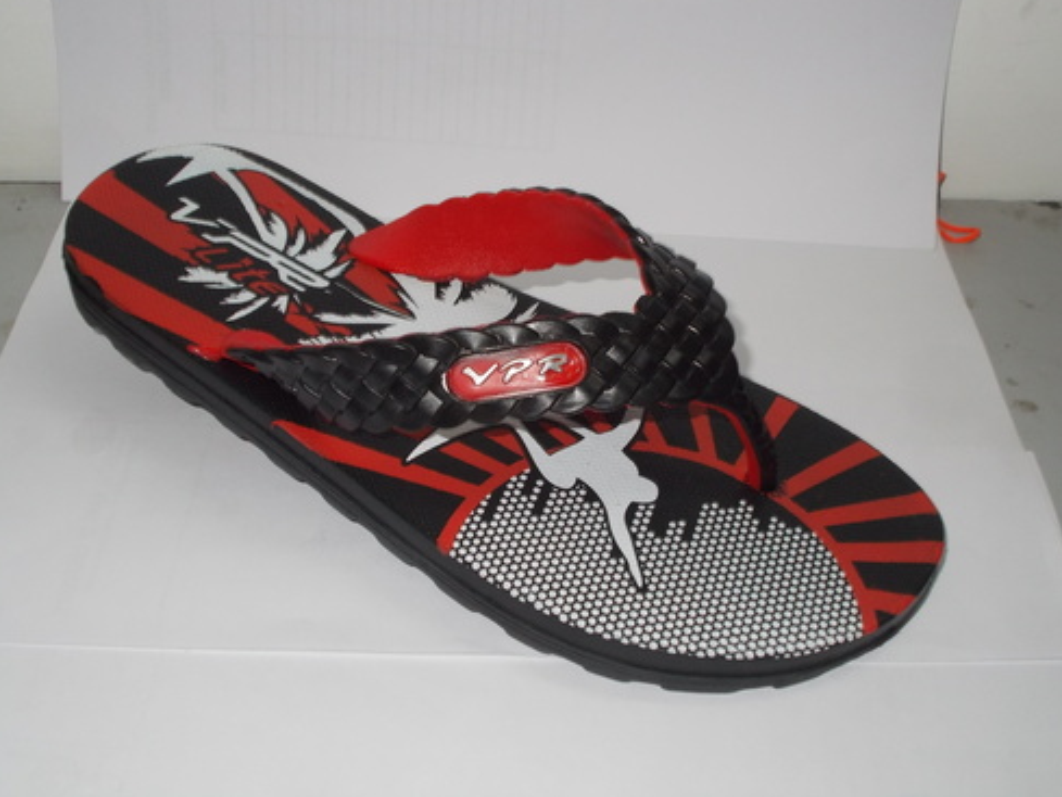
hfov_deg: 42.1
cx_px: 536
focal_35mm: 45
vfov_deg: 32.2
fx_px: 1381
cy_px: 392
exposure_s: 1/30
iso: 200
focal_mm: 7.9
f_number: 4.2
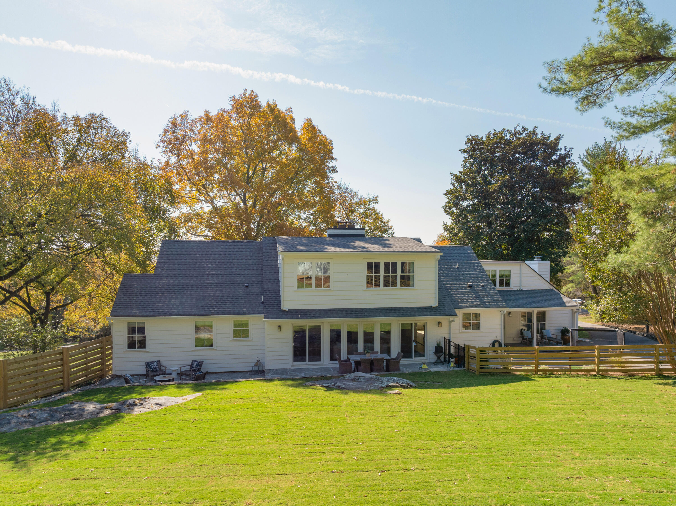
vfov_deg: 56.8
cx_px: 338
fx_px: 468
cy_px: 253
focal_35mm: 24
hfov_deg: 71.6
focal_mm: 12.29
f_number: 7.1
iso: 100
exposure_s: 1/200
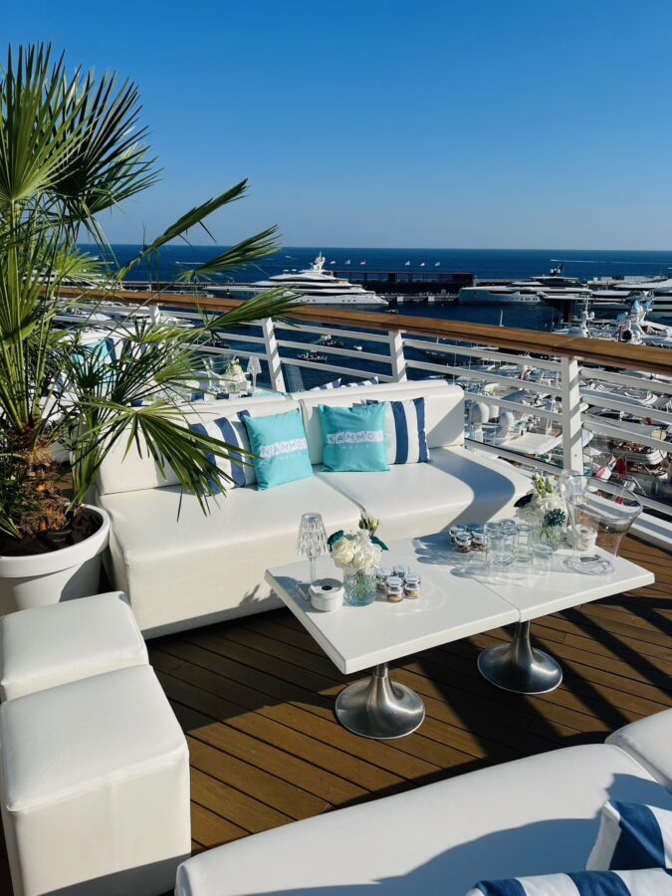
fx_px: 673
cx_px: 336
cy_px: 448
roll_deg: -1.3
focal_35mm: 26
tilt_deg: -17.1
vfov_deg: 67.3
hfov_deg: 53.1
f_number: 1.5
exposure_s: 1/10309
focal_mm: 5.7
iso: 50
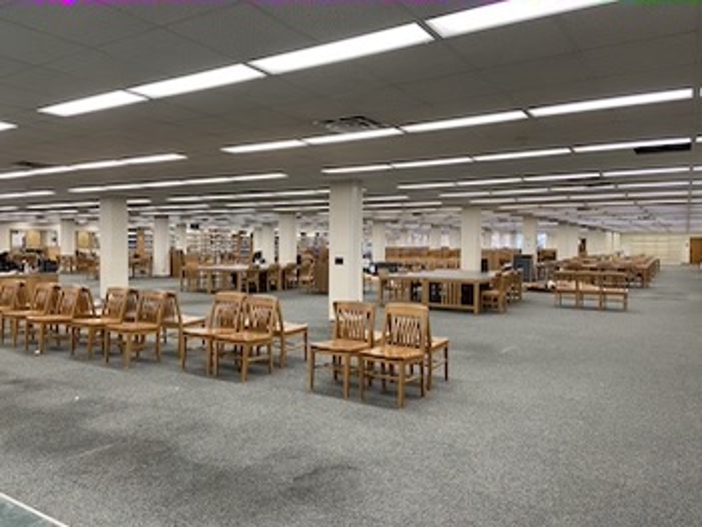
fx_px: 528
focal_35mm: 26
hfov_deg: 67.3
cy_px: 264
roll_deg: -0.8
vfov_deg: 53.1
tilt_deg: -2.4
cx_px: 351
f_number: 1.8
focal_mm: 4.25
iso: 80
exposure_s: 1/60
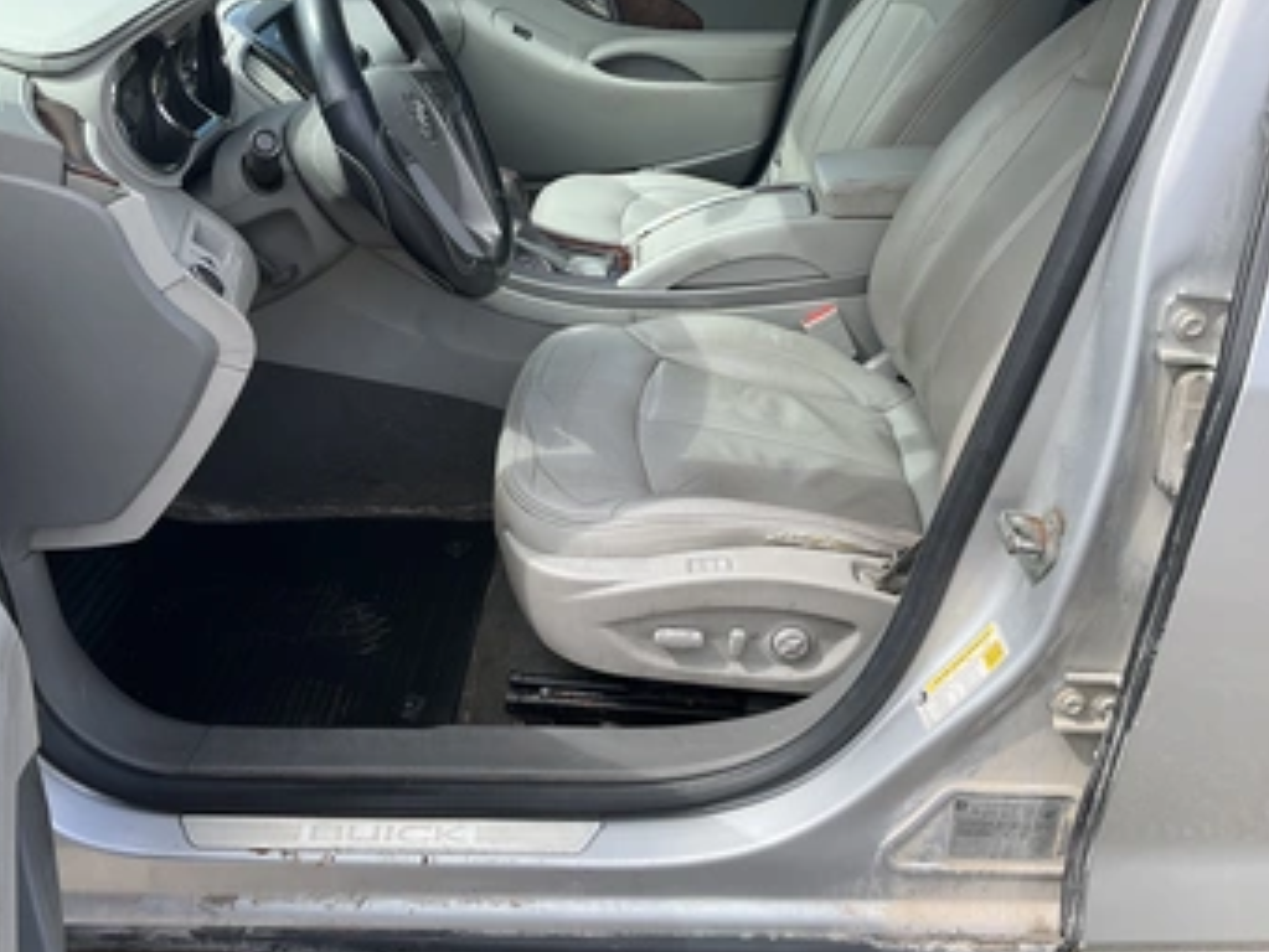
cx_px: 629
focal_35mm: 34
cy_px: 461
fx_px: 1247
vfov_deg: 41.8
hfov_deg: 53.9
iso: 25
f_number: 1.8
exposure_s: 1/509
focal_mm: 3
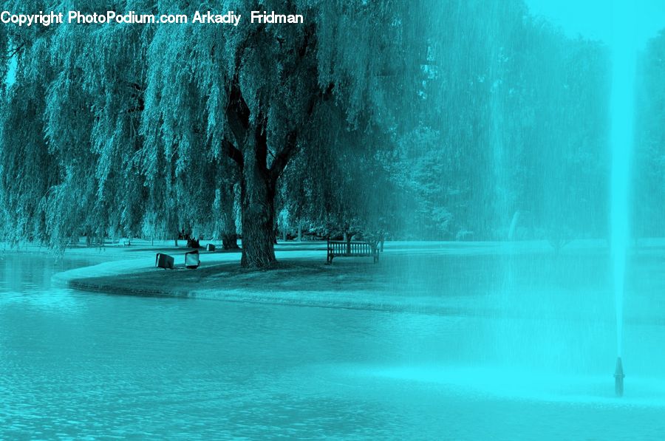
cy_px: 220
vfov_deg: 16.2
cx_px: 332
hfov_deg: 24.2
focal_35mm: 84
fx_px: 1549
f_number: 7.1
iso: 200
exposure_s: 1/80
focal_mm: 56
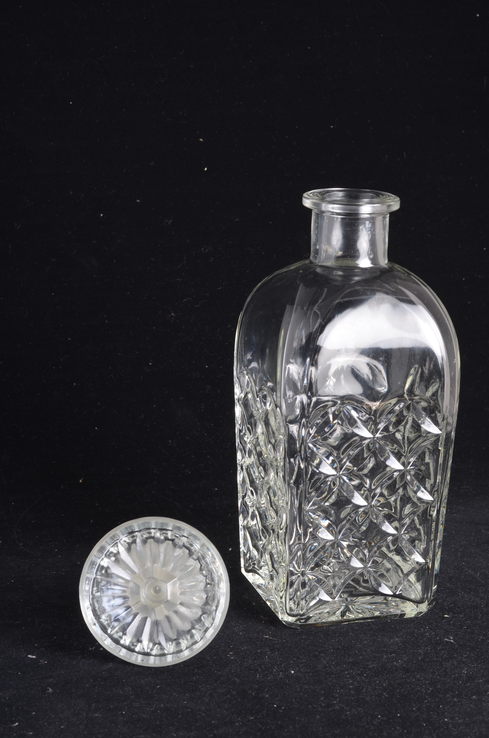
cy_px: 369
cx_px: 244
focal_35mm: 75
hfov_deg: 18.1
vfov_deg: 27.0
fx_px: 1535
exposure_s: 1/125
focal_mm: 50
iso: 100
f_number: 11
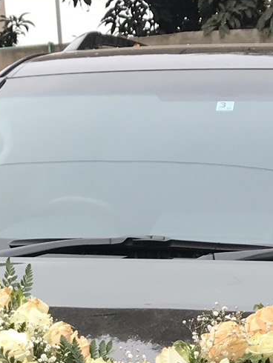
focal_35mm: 117
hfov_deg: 12.7
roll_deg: +4.1
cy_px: 500
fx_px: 1229
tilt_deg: -13.7
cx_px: 144
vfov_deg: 15.8
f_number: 1.8
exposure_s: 1/165
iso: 20
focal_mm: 3.99
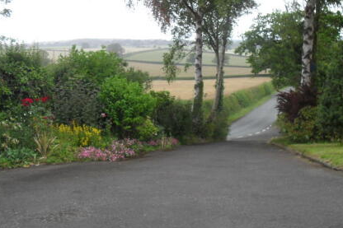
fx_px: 486
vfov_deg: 26.5
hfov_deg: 38.4
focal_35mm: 51
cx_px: 235
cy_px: 107
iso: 100
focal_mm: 6.3
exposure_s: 1/125
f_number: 3.2
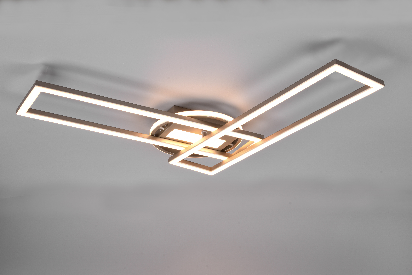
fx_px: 630
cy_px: 138
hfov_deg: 36.2
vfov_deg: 24.6
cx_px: 206
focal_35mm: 55
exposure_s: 1/13
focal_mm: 55
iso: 100
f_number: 11
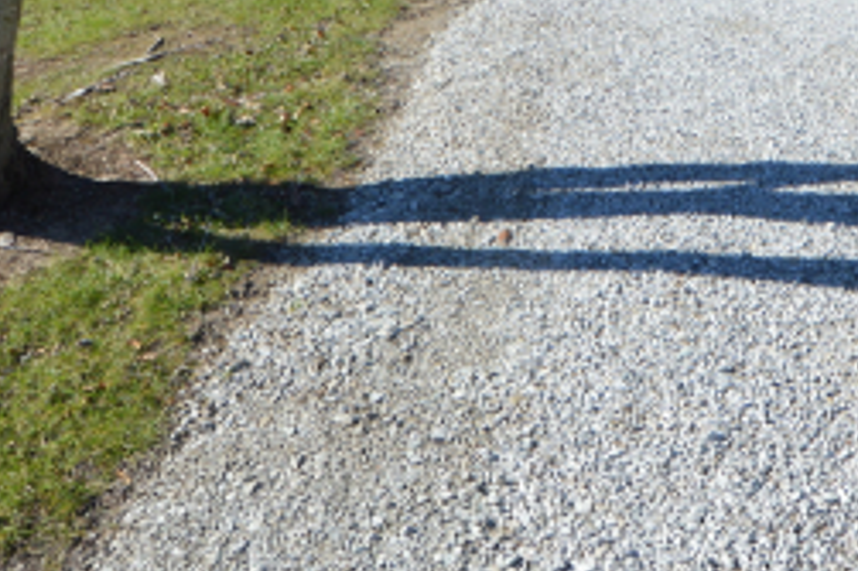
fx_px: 1072
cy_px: -123
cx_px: 646
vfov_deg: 26.4
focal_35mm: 45
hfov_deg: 42.3
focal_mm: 10
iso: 100
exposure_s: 1/250
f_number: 8
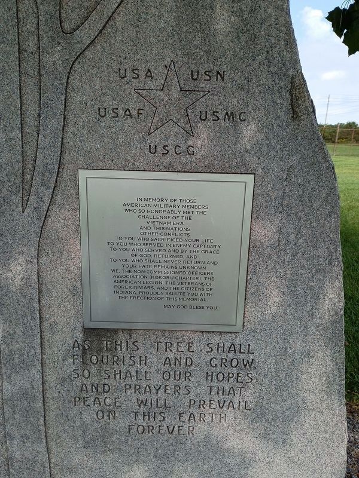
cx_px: 180
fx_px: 401
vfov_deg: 61.7
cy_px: 239
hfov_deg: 48.2
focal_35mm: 29
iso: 100
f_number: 1.8
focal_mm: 4.27
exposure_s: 1/553
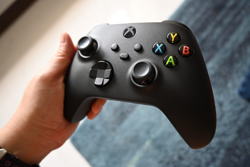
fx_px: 167
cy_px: 84
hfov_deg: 73.7
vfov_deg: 53.1
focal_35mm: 24
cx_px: 125
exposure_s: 1/125
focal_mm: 16
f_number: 3.5
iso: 560
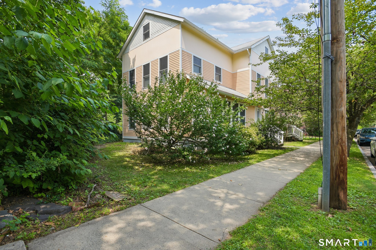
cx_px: 188
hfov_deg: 93.3
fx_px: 178
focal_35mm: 17
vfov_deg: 70.4
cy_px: 125
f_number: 11
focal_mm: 17
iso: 400
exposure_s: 1/400
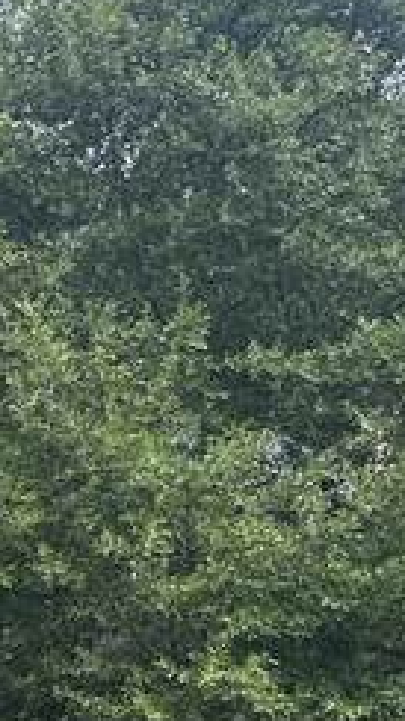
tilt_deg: +11.3
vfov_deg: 15.6
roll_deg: +0.9
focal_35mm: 137
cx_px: -1472
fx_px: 2619
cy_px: 573
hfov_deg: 6.3
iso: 80
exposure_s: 1/439
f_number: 1.78
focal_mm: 6.86
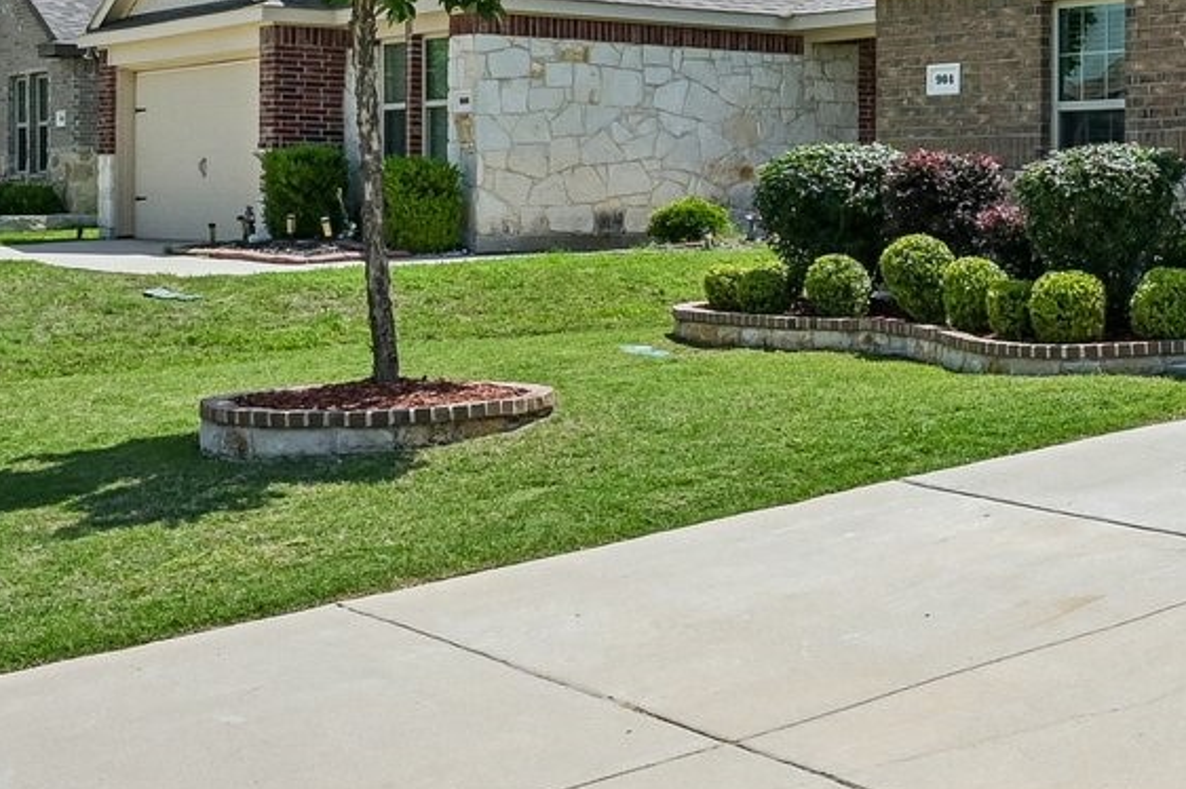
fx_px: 2101
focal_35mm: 64
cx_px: 1429
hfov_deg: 27.6
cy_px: 161
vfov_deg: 21.0
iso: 250
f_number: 9
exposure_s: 1/1250
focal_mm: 17.5
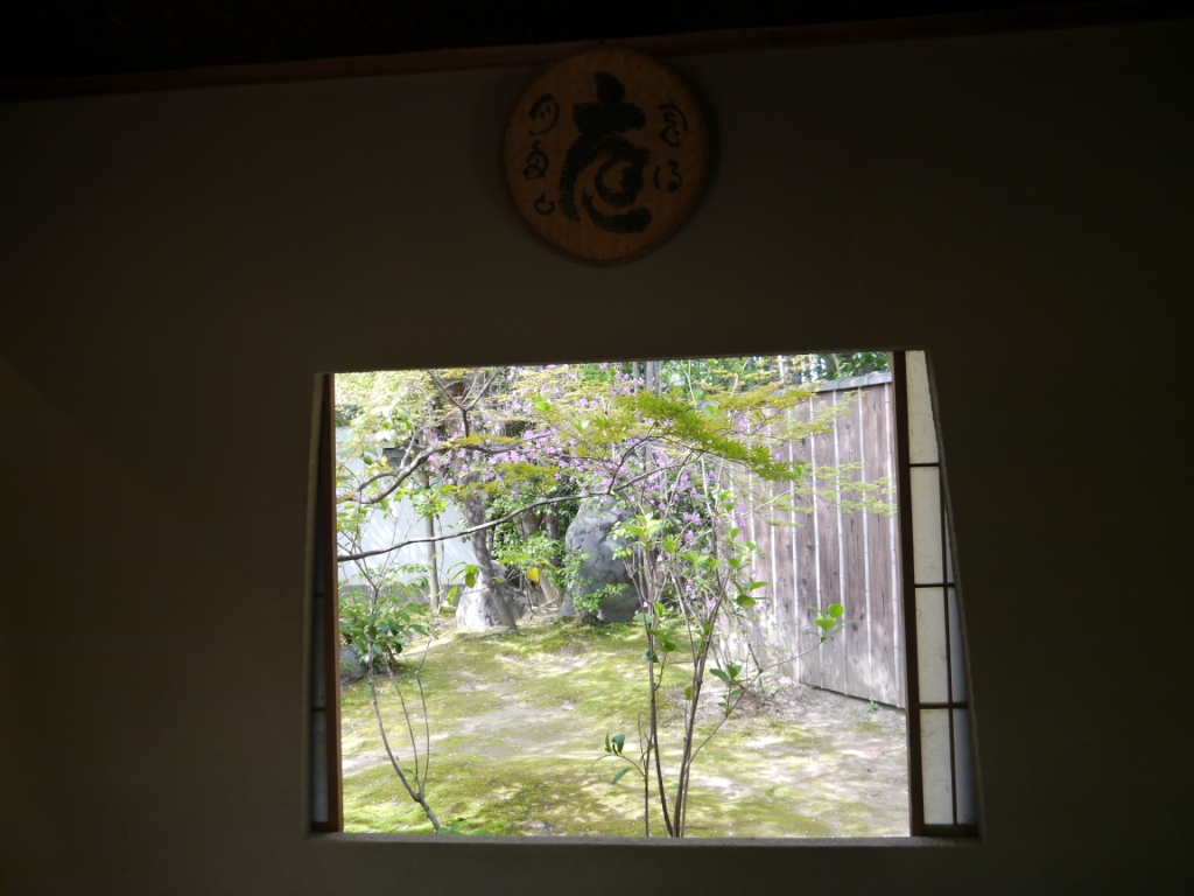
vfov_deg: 49.7
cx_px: 597
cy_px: 448
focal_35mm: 28
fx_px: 966
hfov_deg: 63.4
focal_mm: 14
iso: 160
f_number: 3.5
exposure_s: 1/80
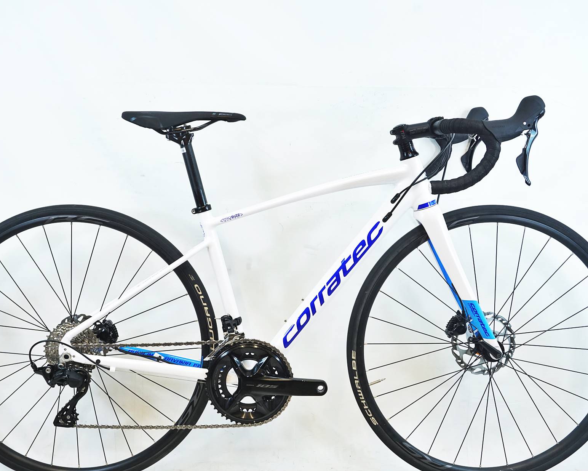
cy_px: 244
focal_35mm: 42
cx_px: 277
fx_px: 731
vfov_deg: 35.7
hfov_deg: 43.8
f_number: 5.6
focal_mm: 24
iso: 800
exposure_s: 1/60
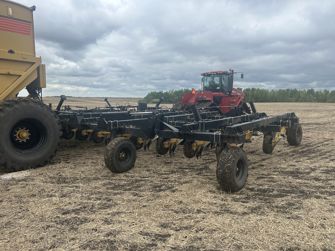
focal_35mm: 26
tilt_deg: -6.3
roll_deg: -1.5
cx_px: 168
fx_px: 252
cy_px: 126
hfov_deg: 67.3
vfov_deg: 53.1
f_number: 1.5
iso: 50
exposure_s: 1/3460
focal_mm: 5.7
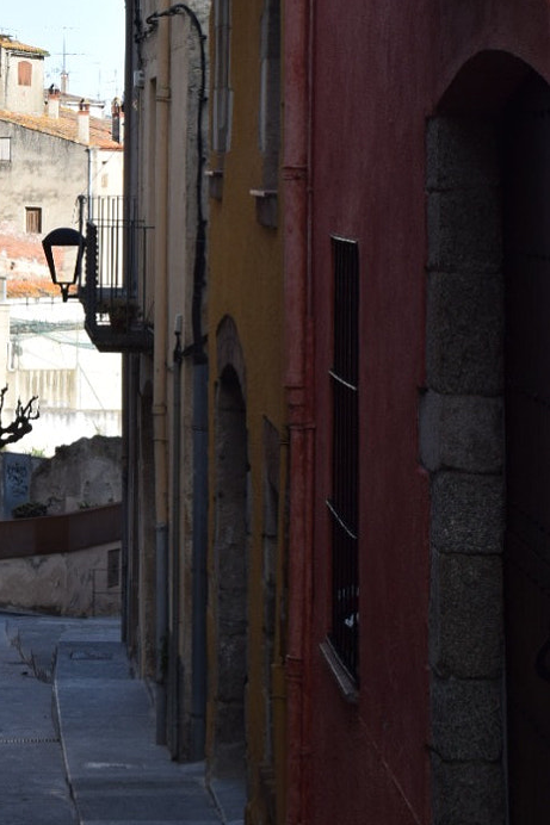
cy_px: -51
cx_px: -85
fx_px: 2705
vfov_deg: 16.9
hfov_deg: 11.4
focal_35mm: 118
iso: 200
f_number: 10
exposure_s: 1/200
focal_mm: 34
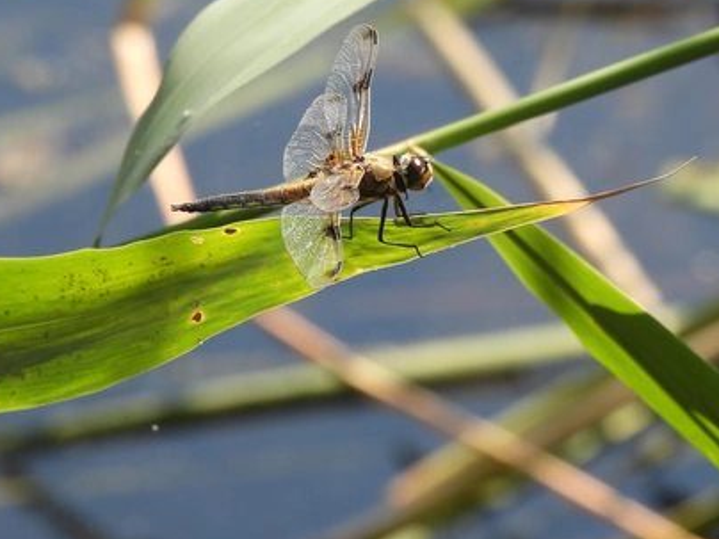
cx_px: 349
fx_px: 14789
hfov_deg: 2.8
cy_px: 174
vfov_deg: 2.1
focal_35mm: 712
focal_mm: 80.3
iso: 100
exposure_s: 1/200
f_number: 5.6
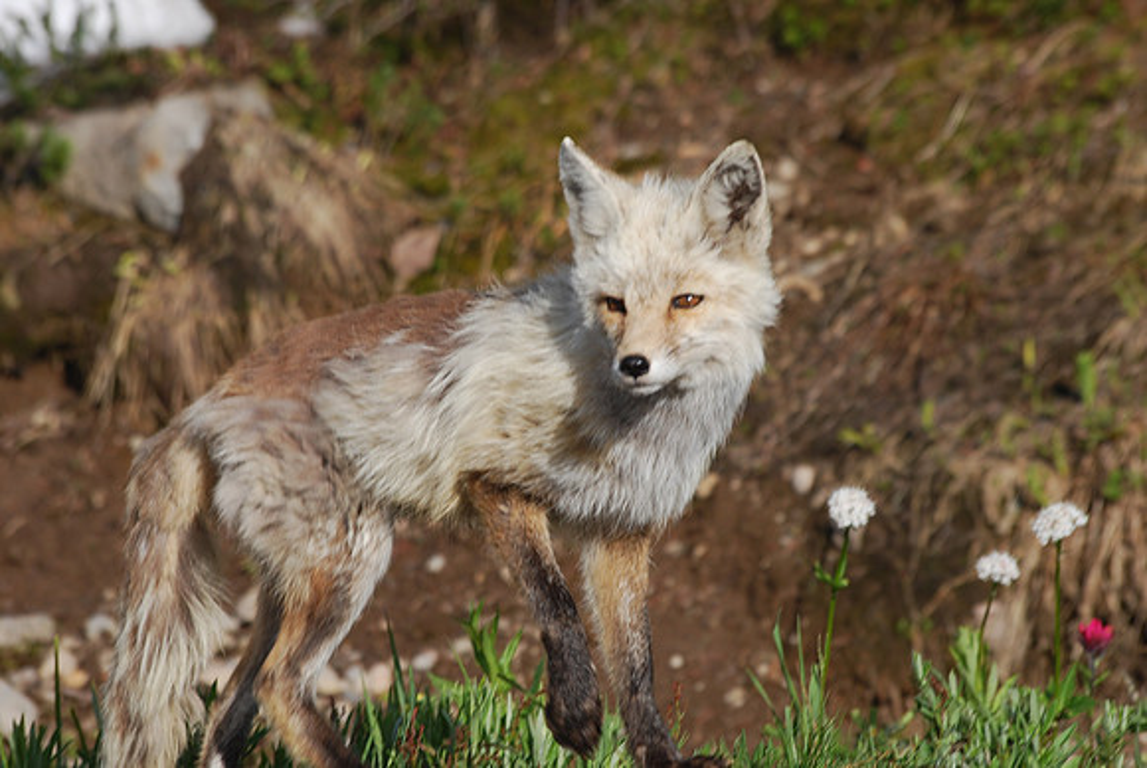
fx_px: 10525
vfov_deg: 4.2
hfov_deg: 6.2
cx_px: 574
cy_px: 384
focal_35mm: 330
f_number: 10
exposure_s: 1/250
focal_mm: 220
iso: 160
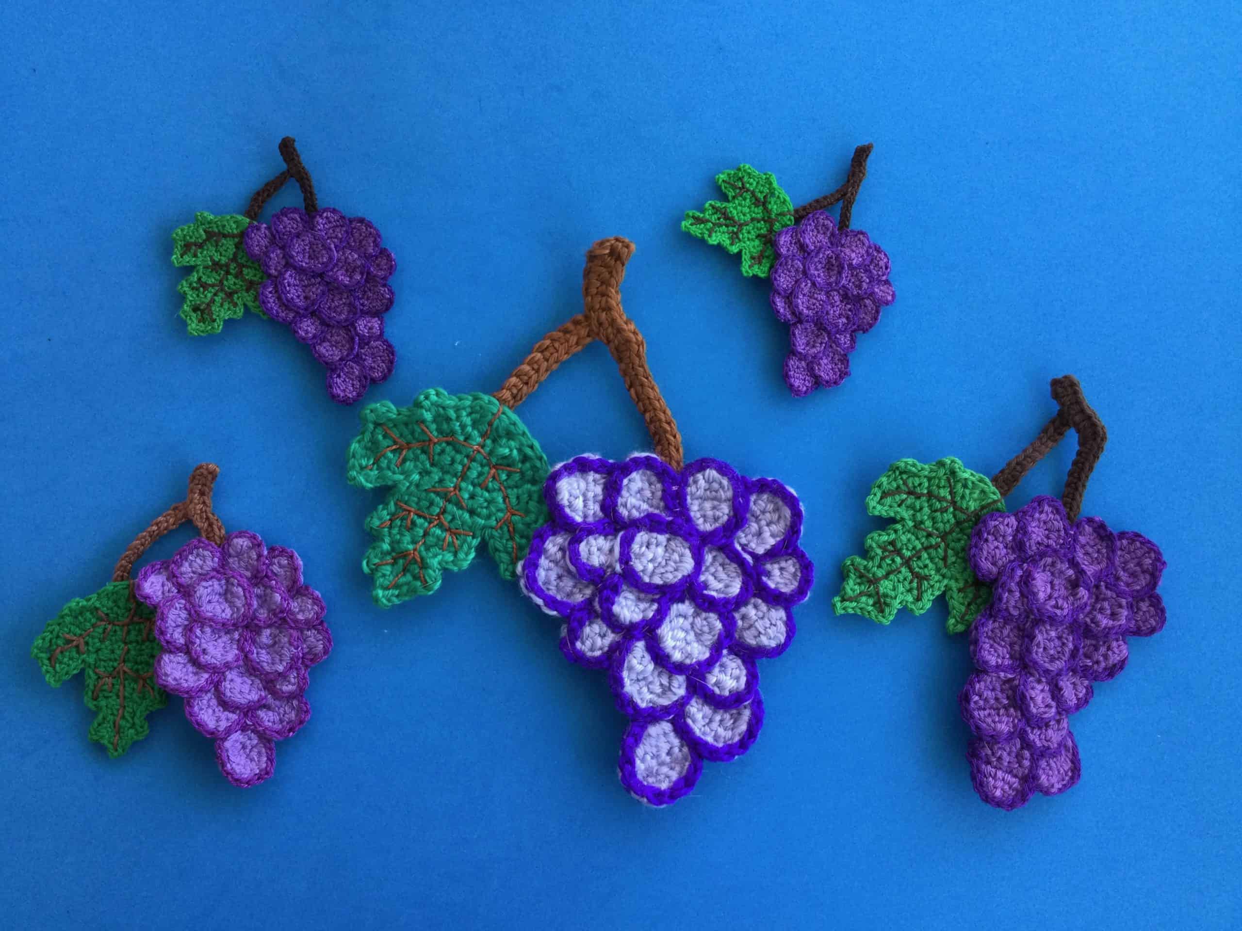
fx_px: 1112
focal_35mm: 31
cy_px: 466
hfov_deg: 58.4
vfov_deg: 45.4
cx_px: 621
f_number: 2.4
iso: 32
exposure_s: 1/33
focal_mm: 3.3
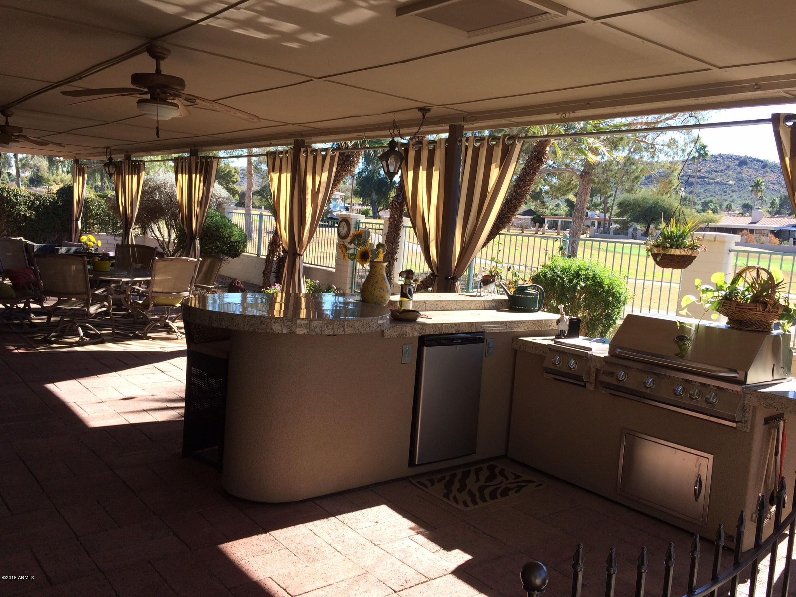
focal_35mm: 29
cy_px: 298
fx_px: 667
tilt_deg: -6.6
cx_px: 398
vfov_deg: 48.2
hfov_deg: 61.7
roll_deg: -2.2
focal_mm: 4.15
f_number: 2.2
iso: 32
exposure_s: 1/612
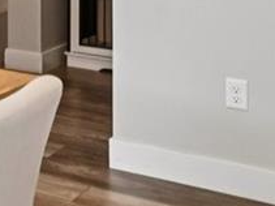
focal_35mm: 102
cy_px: -153
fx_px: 810
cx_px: -305
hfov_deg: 15.0
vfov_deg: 13.2
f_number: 10
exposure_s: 1/15
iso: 220
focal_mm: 14
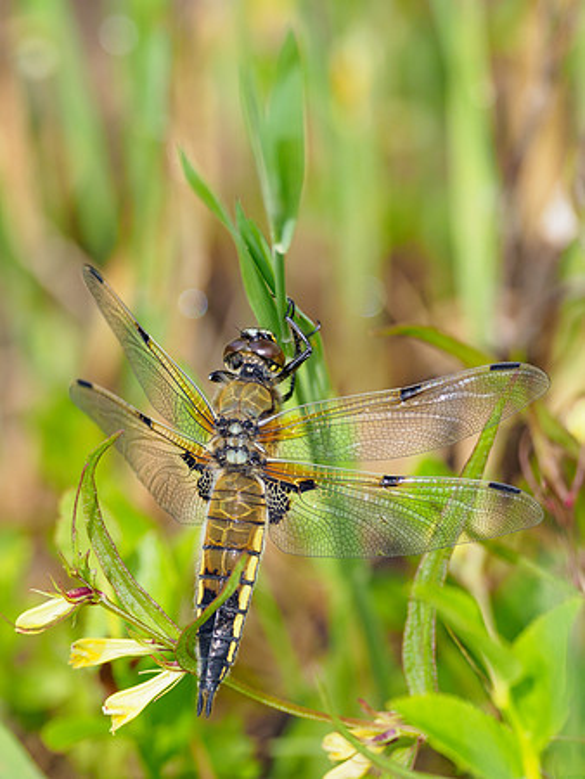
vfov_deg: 2.4
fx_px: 18277
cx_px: 254
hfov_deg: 1.8
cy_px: 384
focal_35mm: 812
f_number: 4
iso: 250
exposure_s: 1/640
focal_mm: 300
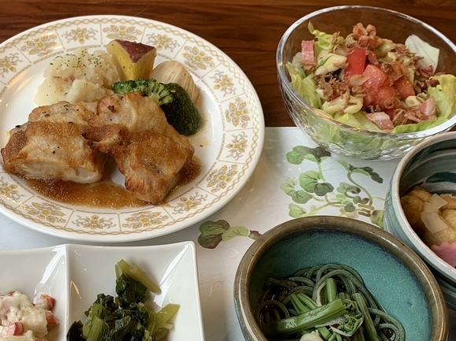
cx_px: 144
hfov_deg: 35.1
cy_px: 214
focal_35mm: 54
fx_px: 711
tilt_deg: -51.0
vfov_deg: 26.9
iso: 50
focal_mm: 4.25
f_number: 1.8
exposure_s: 1/100
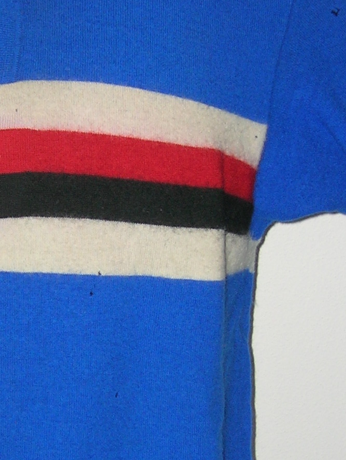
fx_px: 1319
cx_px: -6
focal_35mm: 99
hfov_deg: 14.7
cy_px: 311
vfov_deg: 19.8
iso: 50
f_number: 2.9
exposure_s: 1/60.1
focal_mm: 5.7
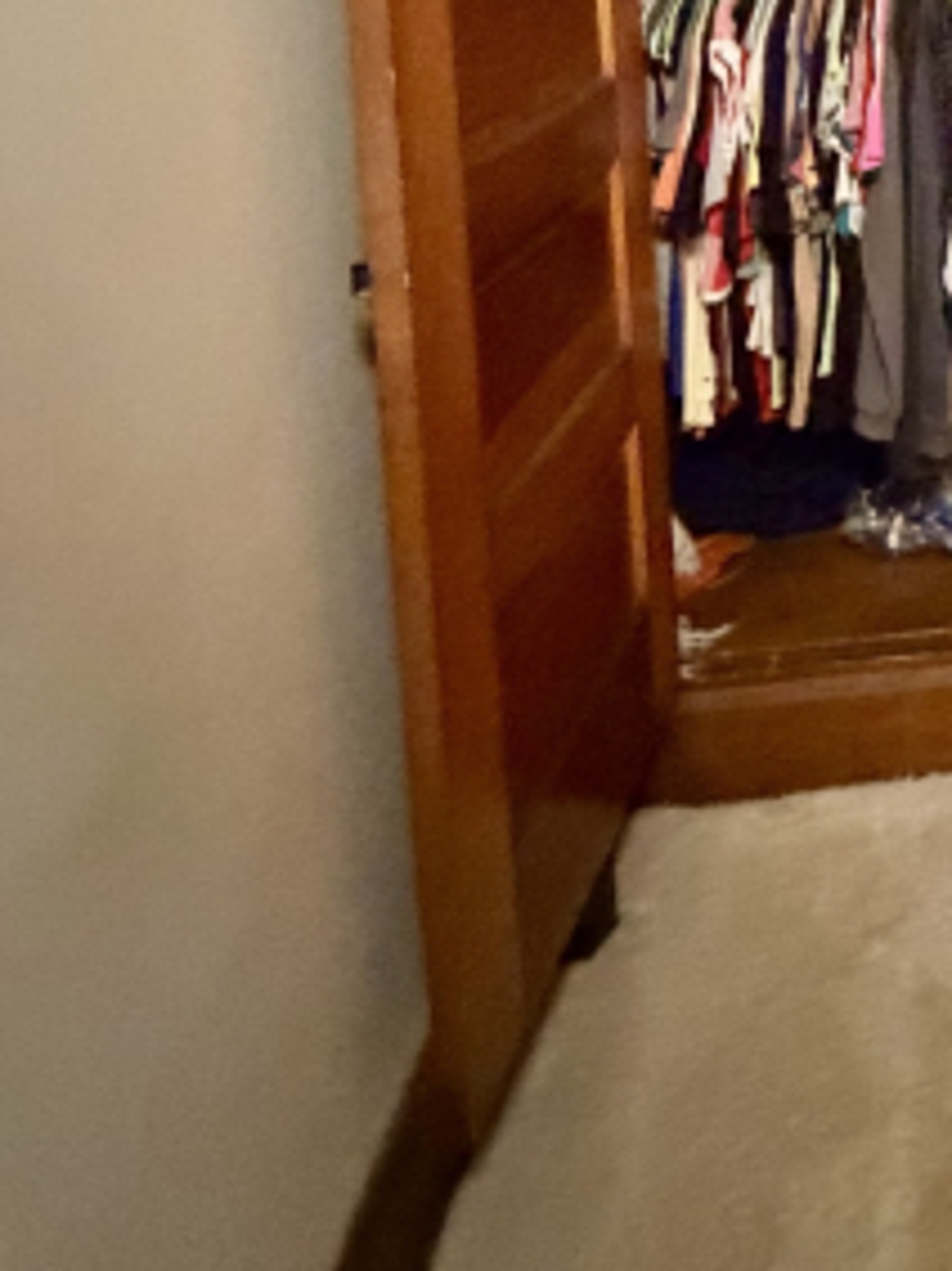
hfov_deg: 34.9
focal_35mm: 33
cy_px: -47
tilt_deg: -9.8
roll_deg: +2.0
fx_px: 1211
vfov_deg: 45.2
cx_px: 1118
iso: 1600
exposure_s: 1/30
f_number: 2.2
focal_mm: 2.22
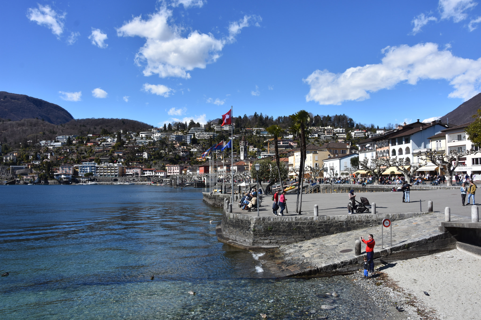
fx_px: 361
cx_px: 240
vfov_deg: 47.9
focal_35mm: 27
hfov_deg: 67.4
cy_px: 160
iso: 180
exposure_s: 1/500
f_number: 8
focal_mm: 18
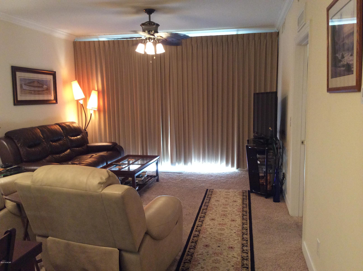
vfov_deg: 42.8
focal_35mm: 33
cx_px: 182
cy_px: 136
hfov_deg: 55.4
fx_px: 346
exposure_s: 1/24
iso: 200
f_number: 2.4
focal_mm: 3.3
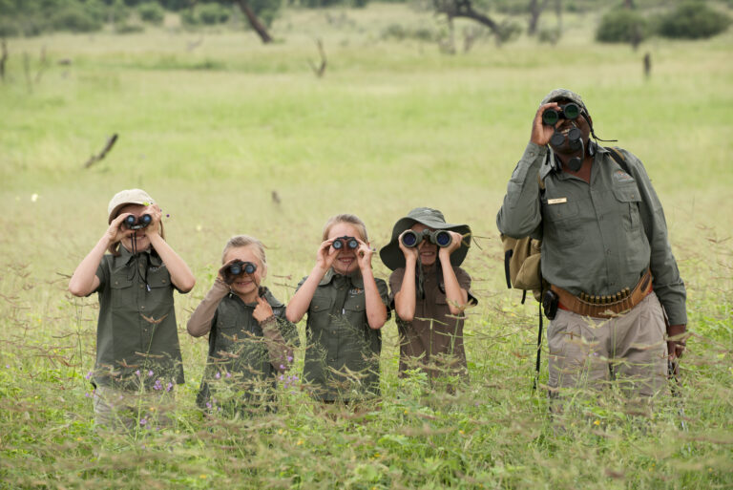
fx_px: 3259
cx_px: 366
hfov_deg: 12.8
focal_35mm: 160
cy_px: 245
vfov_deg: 8.6
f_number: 5.6
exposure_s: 1/180
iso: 280
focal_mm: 160
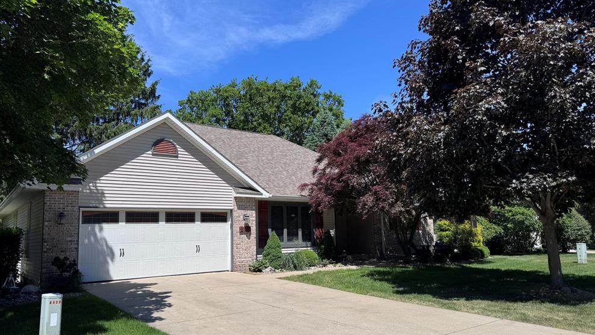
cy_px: 188
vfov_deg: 42.8
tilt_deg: +5.6
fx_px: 426
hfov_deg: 69.9
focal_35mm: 27
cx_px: 299
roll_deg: +1.4
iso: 80
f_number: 1.78
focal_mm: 6.76
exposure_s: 1/4950
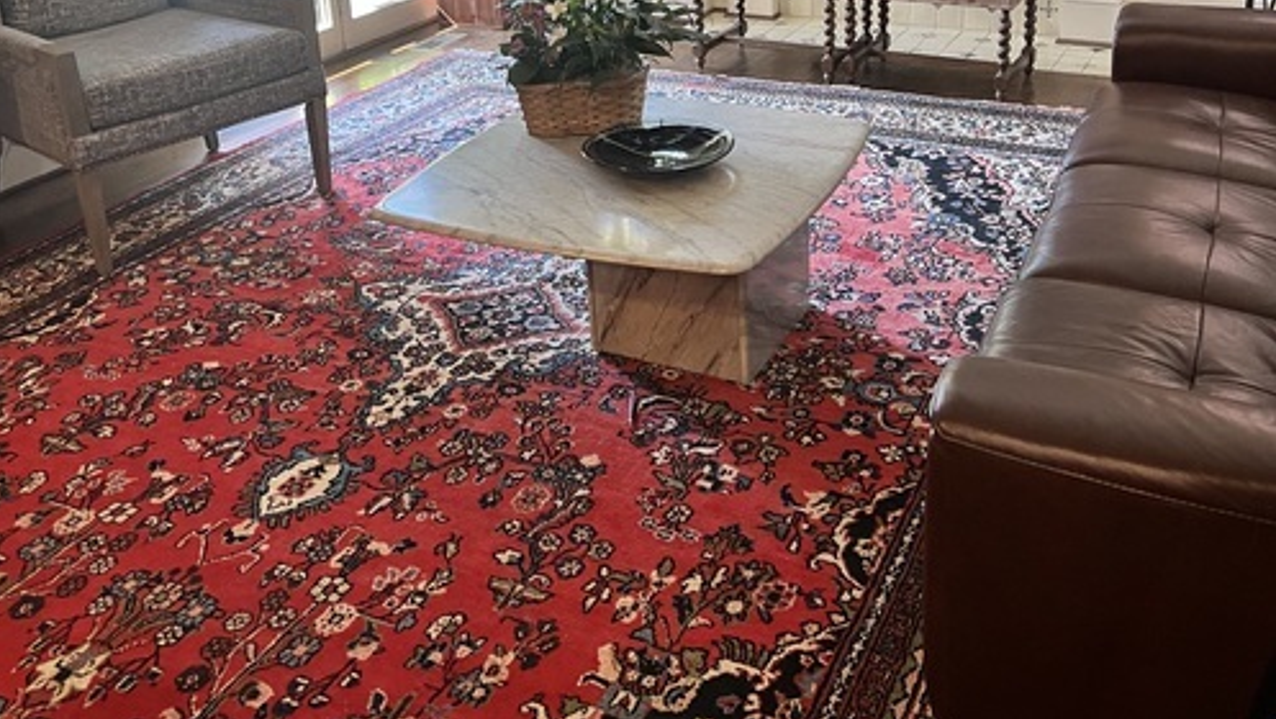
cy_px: 65
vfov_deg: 29.8
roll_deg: +3.4
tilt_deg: -16.9
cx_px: 637
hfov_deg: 52.8
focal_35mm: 38
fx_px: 1286
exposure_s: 1/60
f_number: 1.5
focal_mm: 5.7
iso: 125
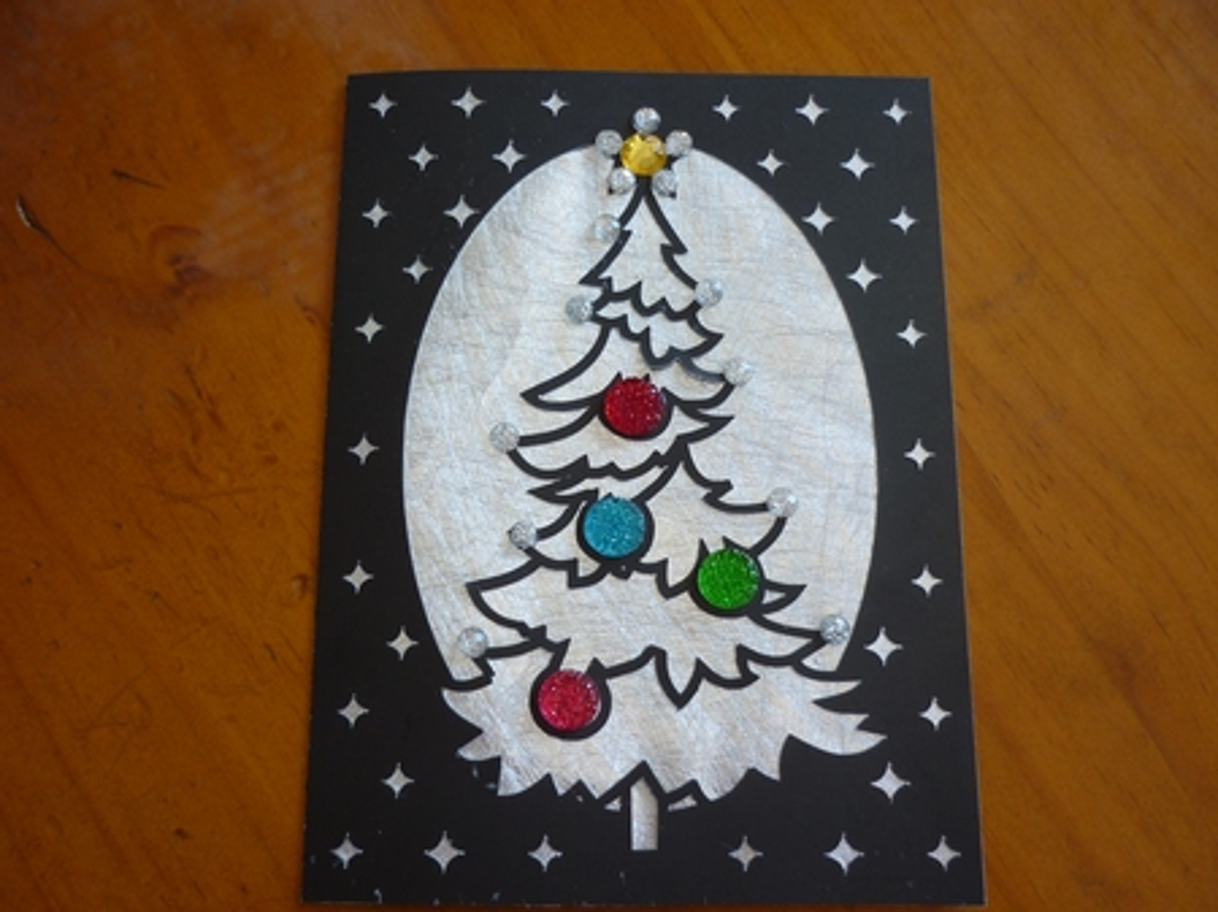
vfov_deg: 42.9
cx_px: 609
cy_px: 456
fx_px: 1161
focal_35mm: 33
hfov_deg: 55.4
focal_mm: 5.5
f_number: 2.8
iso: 80
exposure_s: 1/40
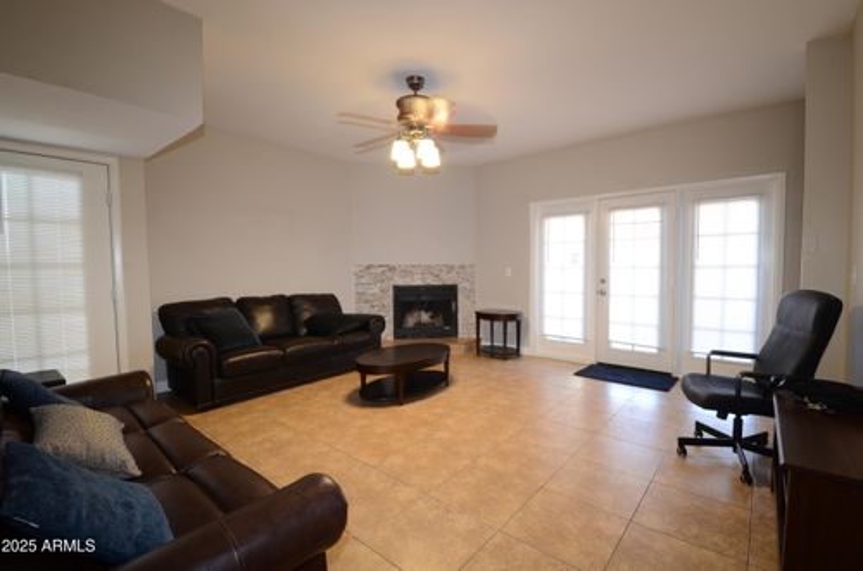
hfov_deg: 100.5
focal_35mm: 15
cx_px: 432
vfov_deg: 77.1
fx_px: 359
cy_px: 286
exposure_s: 1/5
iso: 400
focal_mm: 10
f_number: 8
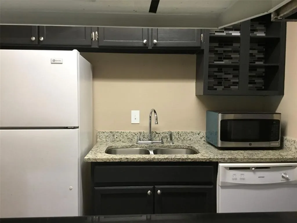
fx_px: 266
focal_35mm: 31
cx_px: 148
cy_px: 112
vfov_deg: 45.4
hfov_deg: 58.4
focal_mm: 3.3
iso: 160
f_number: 2.4
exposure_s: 1/30
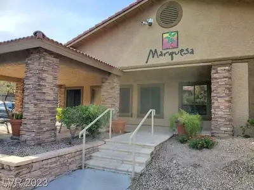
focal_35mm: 26
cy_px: 95
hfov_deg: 67.3
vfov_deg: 53.1
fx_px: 191
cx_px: 127
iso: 50
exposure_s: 1/857
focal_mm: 4.3
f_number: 2.4
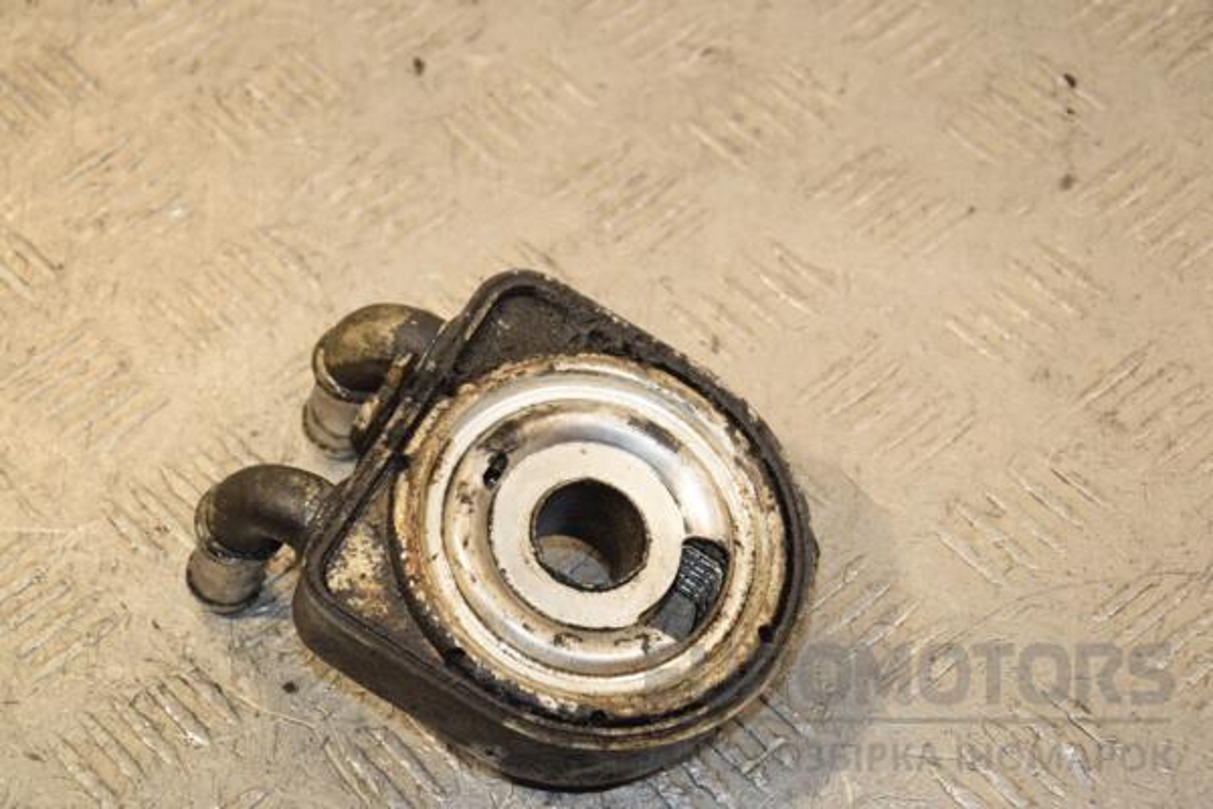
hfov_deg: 21.9
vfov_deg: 14.7
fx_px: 3133
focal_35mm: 93
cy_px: 404
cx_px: 606
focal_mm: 62
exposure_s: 1/200
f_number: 7.1
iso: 800
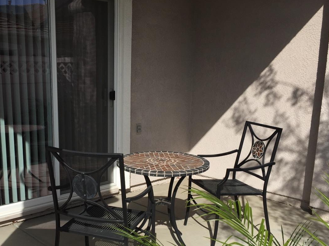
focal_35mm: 41
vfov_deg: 34.9
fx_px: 390
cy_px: 157
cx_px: 121
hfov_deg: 45.4
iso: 32
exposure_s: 1/2825
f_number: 2.2
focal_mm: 4.15
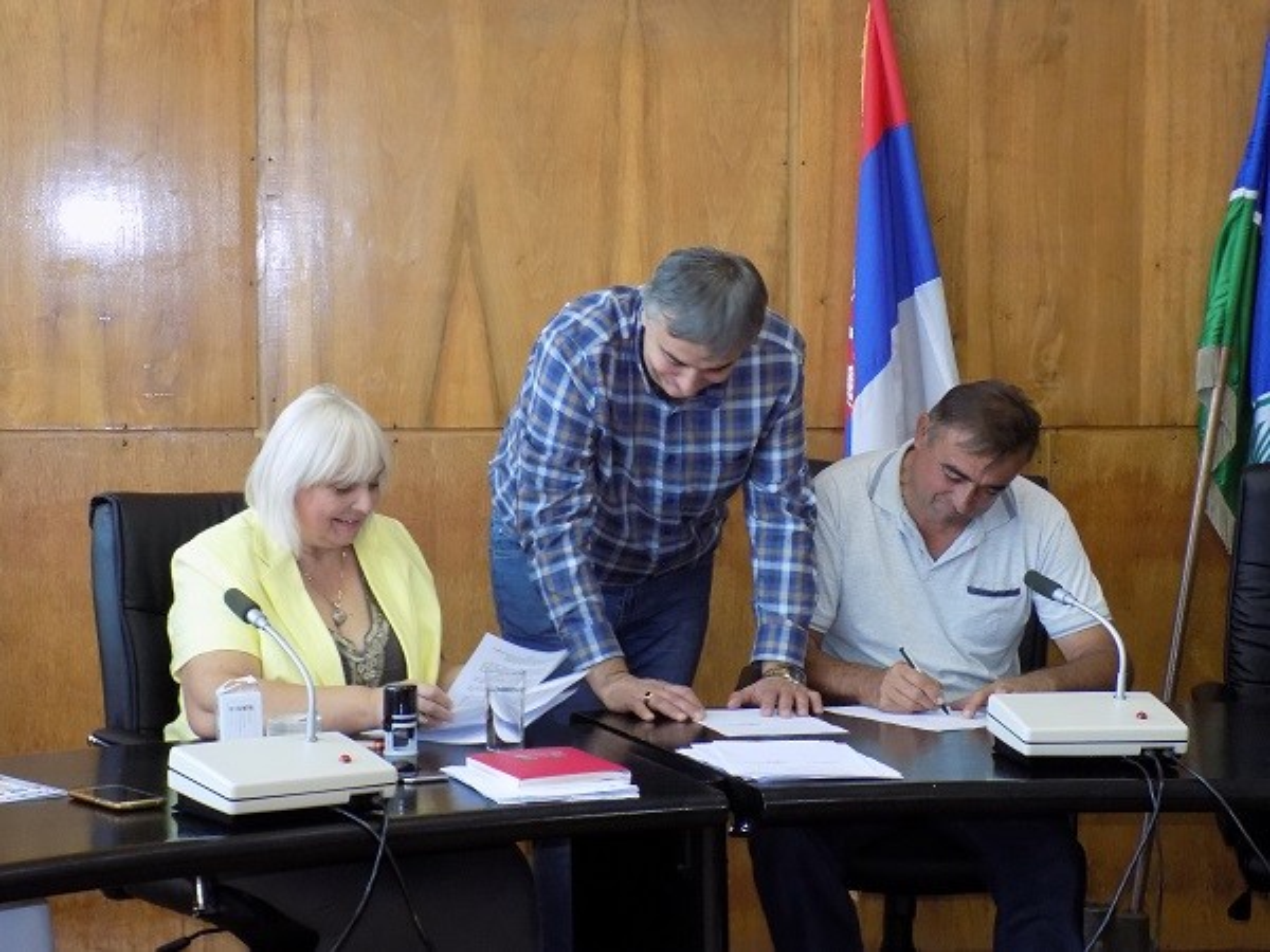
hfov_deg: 25.0
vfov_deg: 18.9
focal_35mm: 78
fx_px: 2862
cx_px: 635
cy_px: 476
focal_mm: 13.9
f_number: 4.3
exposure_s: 1/30
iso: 360
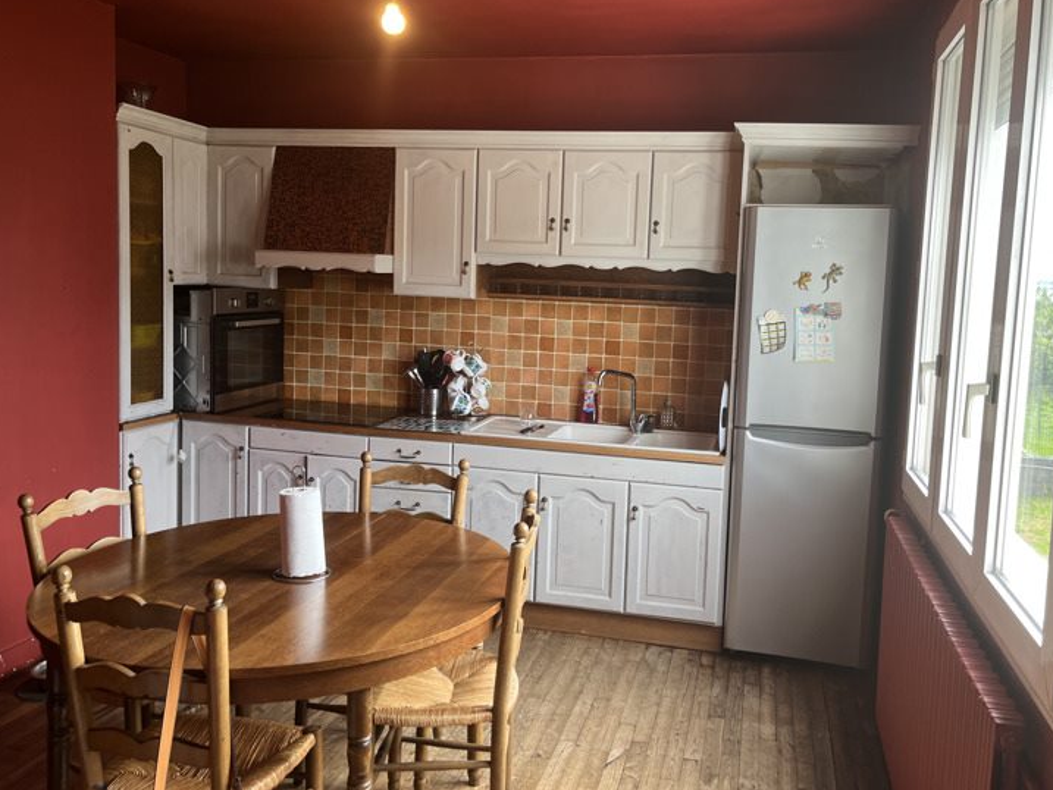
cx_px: 577
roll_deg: -1.5
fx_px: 882
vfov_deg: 48.2
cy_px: 361
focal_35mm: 29
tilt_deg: -6.0
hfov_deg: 61.5
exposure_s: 1/121
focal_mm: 5.1
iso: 64
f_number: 1.6
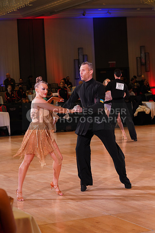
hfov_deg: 13.0
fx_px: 678
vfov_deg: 19.5
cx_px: 78
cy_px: 116
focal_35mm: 105
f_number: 5.6
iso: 1600
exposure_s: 1/160
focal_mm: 105
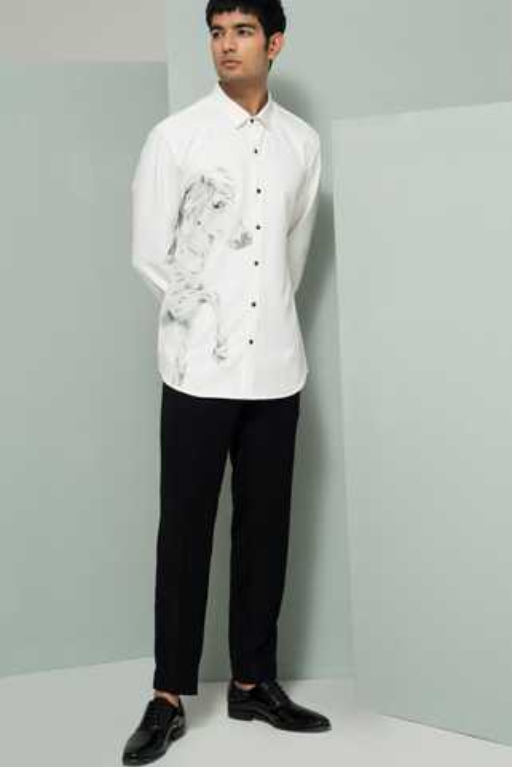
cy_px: 368
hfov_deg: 22.6
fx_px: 1279
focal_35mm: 60
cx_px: 241
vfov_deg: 33.4
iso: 400
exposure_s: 1/200
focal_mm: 55
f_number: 2.8
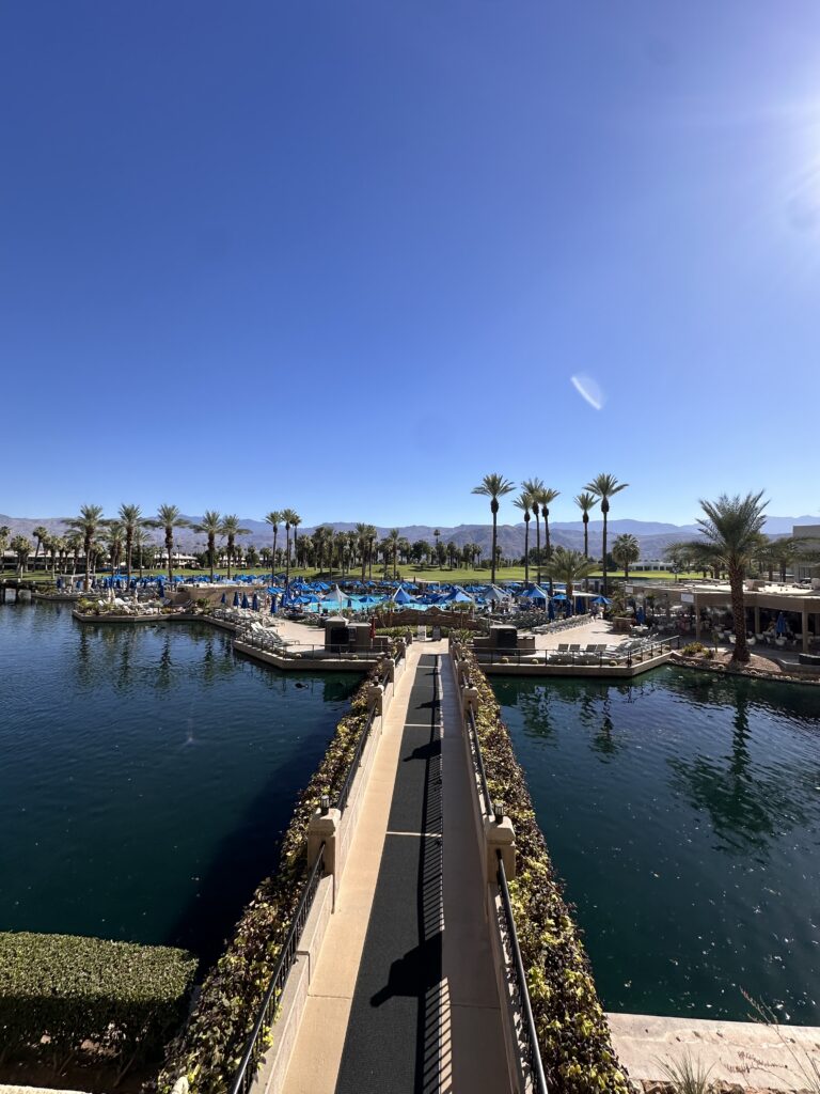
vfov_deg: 102.1
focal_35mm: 14
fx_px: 442
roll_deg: -1.1
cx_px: 410
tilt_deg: +2.1
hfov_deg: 85.7
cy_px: 547
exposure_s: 1/2212
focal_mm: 2.22
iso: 50
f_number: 2.2
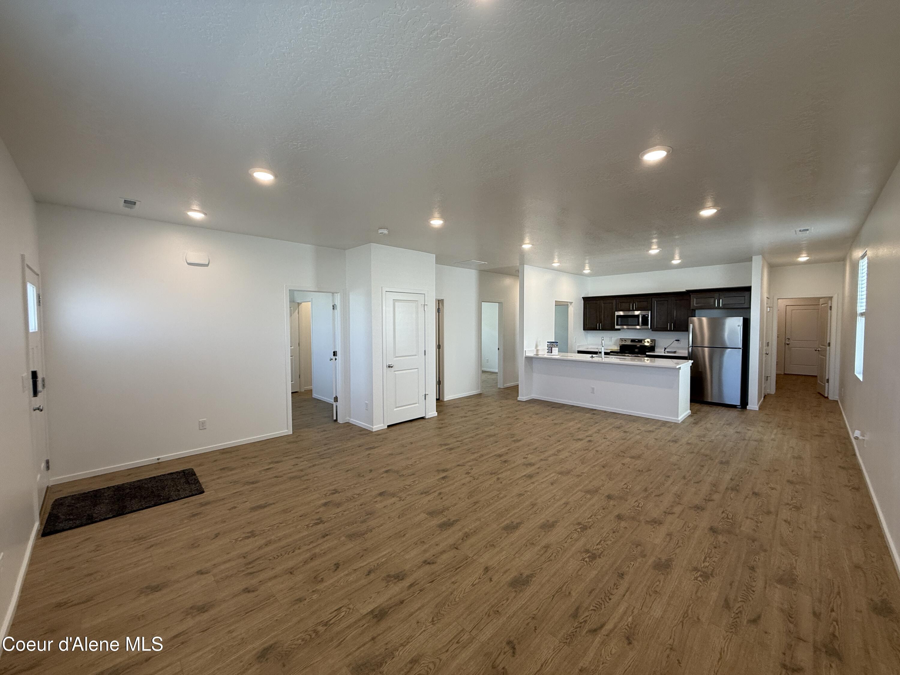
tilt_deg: -2.8
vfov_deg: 85.7
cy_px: 338
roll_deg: -0.1
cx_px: 450
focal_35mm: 14
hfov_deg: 102.1
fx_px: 364
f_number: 2.2
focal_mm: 2.22
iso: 100
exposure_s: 1/120
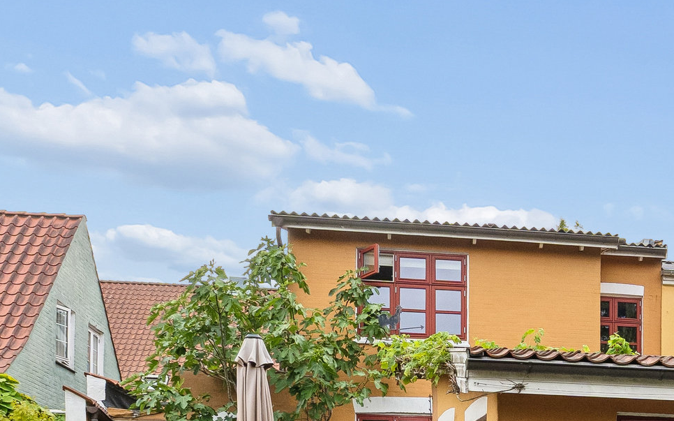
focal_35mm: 57
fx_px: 1047
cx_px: 660
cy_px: 573
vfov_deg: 20.4
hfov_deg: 33.0
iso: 400
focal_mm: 12
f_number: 8
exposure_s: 1/320
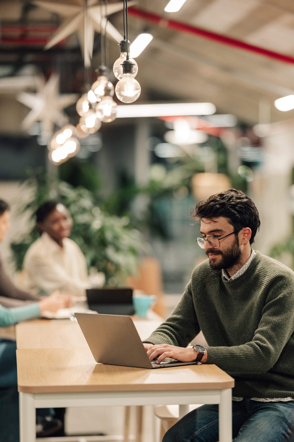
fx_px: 1653
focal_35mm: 135
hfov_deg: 10.2
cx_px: 147
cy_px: 221
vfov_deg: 15.2
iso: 800
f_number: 1.8
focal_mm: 135
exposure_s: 1/200
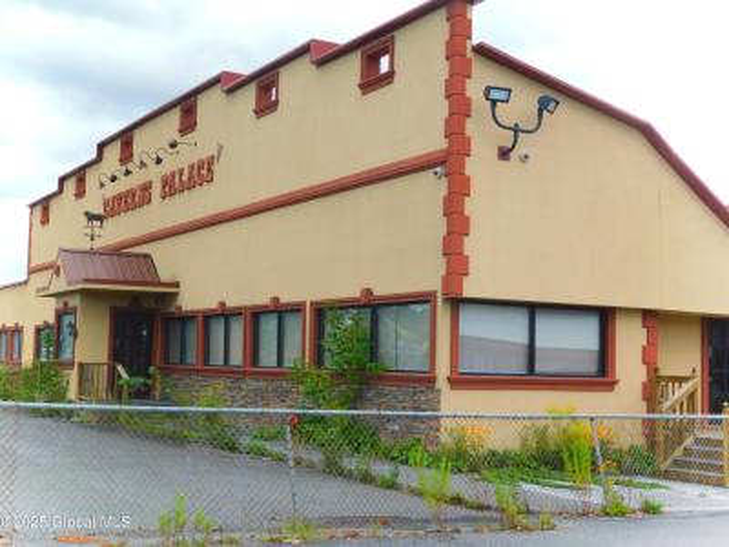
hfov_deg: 37.5
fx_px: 1074
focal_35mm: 51
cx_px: 364
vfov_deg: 28.6
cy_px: 274
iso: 125
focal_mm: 9
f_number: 3.8
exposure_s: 1/400
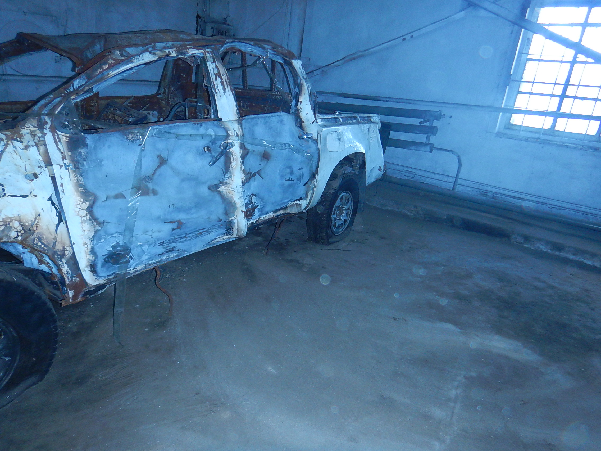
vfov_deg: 56.8
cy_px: 226
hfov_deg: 71.6
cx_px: 300
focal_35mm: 24
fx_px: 417
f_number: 2.8
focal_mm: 4.3
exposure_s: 1/30
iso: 250
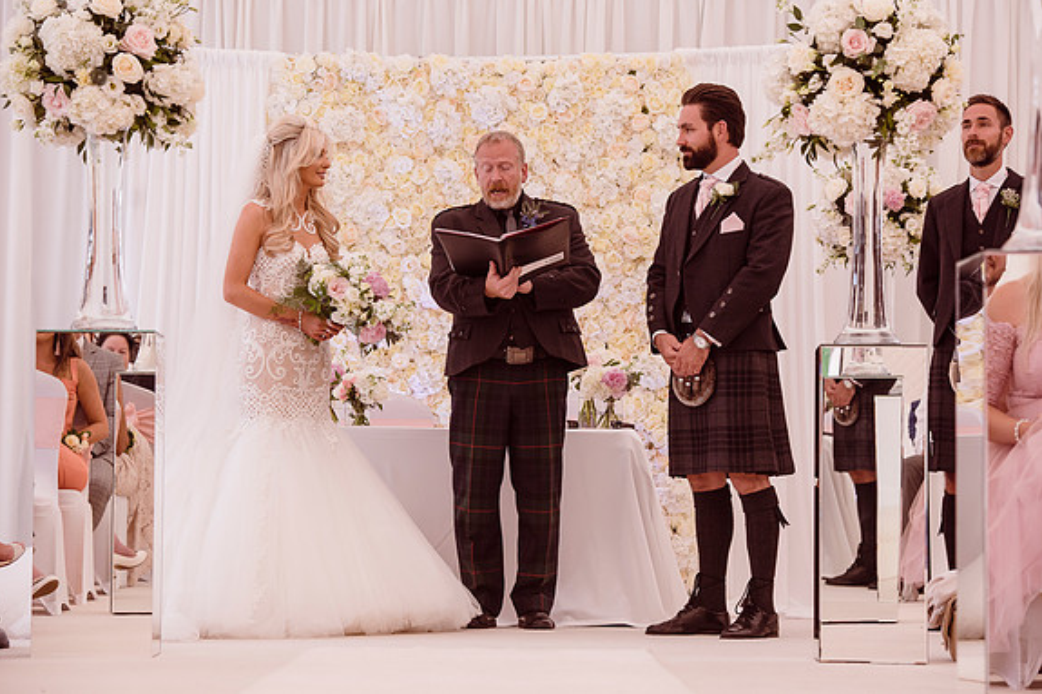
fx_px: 3385
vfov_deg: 11.7
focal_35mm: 117
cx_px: 518
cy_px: 345
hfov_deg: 17.5
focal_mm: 116
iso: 640
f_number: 5.6
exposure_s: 1/250
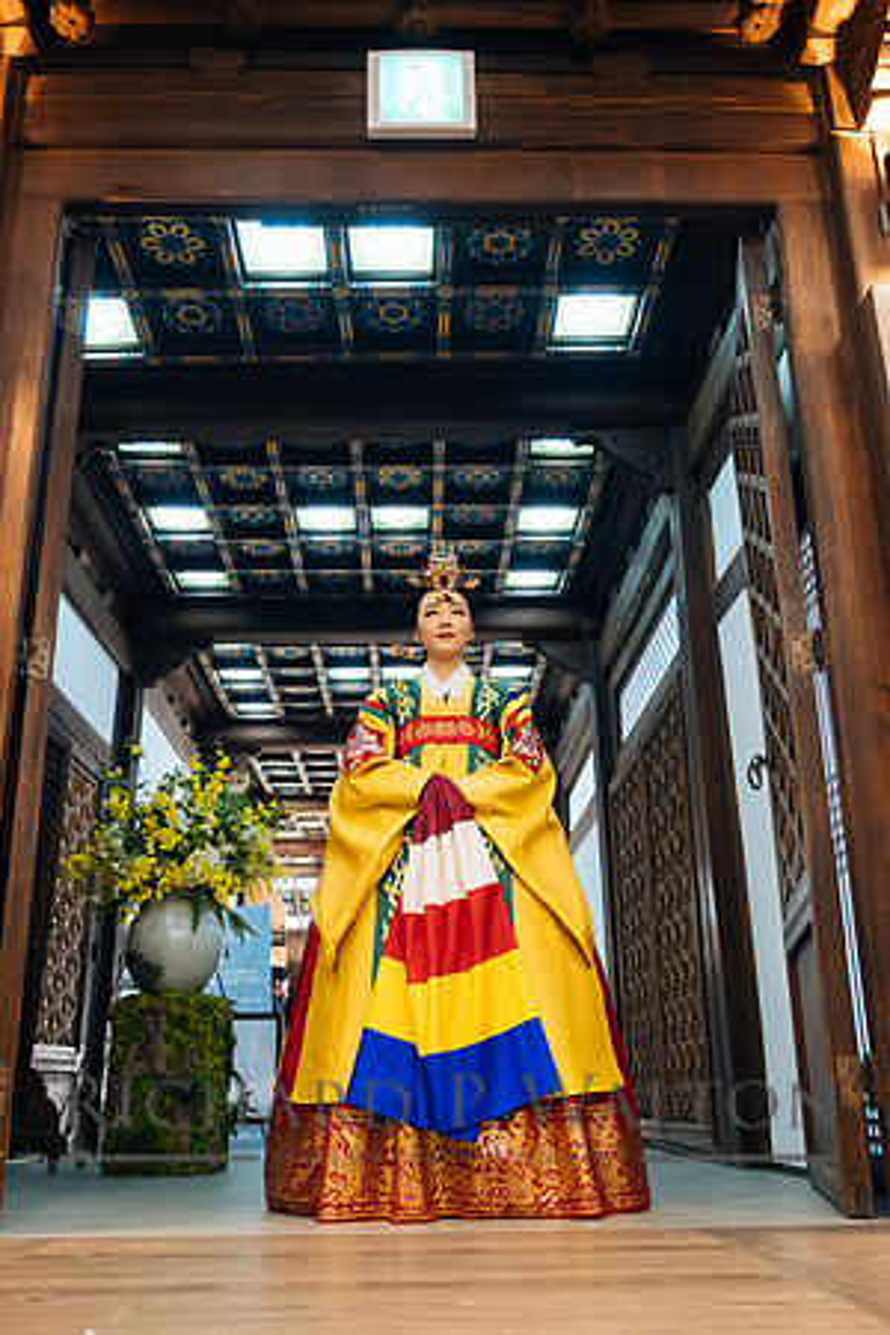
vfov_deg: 60.3
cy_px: 668
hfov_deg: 42.3
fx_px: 1149
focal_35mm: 31
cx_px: 445
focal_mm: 20.6
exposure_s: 1/125
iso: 1600
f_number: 3.2
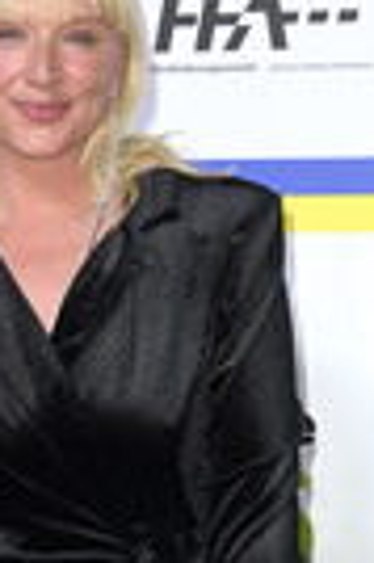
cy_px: 500
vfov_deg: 8.1
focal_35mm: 254
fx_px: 3968
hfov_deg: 5.4
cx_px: -151
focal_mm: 85
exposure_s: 1/200
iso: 640
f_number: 6.3
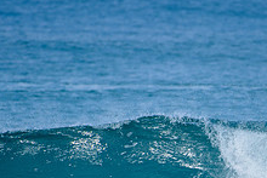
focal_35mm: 1439
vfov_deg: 1.0
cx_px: 193
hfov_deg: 1.4
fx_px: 10679
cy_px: 199
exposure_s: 1/2000
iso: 180
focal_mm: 500
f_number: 5.6
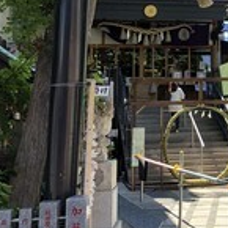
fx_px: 574
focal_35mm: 77
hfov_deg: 21.6
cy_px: -5
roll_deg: +1.3
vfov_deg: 21.6
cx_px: 231
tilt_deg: +11.9
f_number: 1.8
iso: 20
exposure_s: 1/165
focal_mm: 3.99
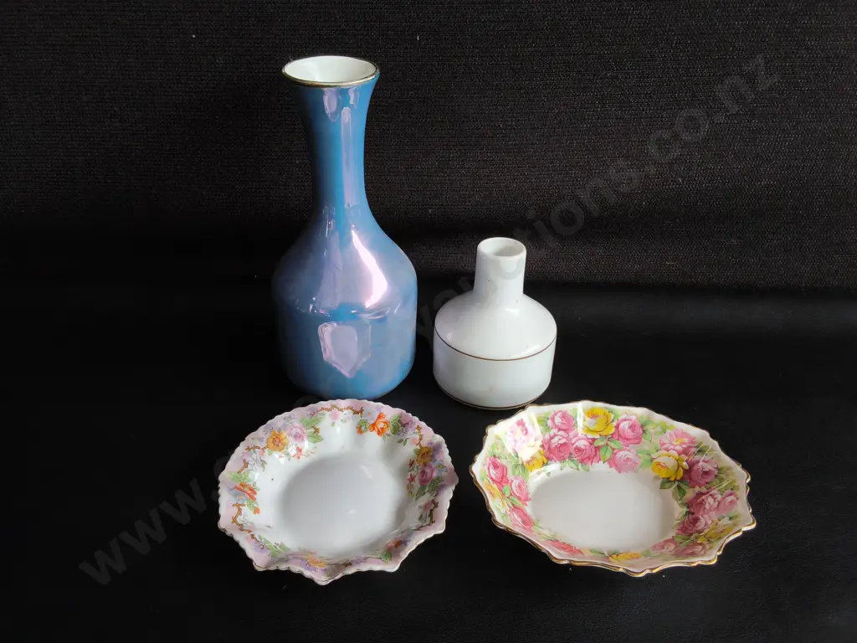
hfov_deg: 65.3
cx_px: 428
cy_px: 322
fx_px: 668
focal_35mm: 27
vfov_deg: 51.4
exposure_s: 1/100
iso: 80
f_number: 2
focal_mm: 2.87
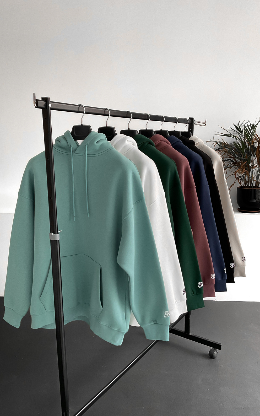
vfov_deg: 61.2
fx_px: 351
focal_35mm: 31
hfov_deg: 40.6
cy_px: 208
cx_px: 123
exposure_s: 1/90
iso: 64
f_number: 1.8
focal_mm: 3
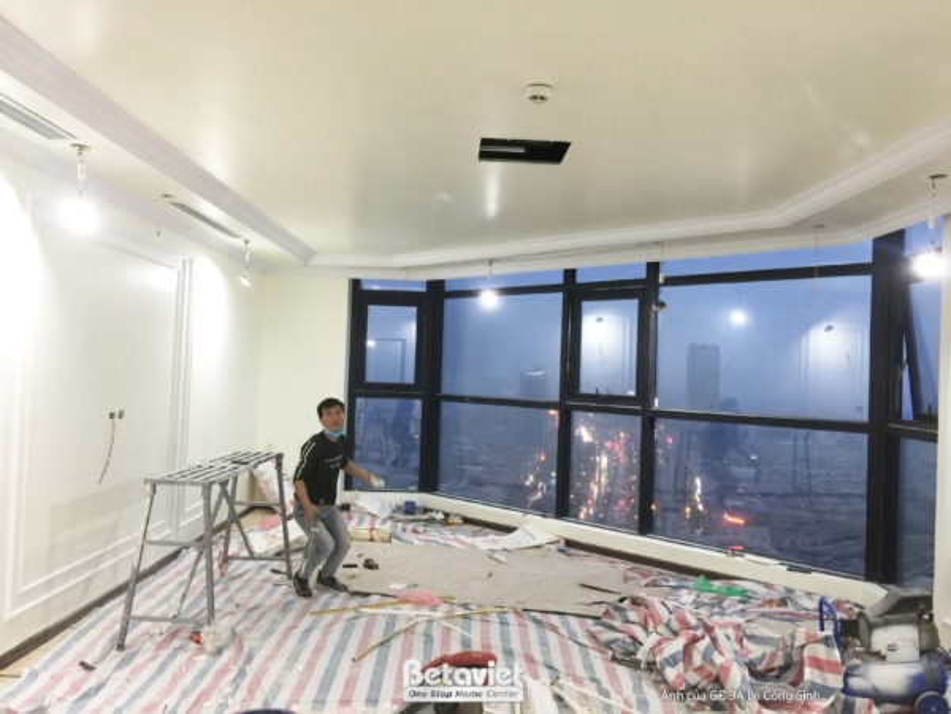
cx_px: 476
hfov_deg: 61.7
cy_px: 357
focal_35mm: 29
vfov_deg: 48.2
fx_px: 797
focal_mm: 4.15
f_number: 2.2
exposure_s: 1/17
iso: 64
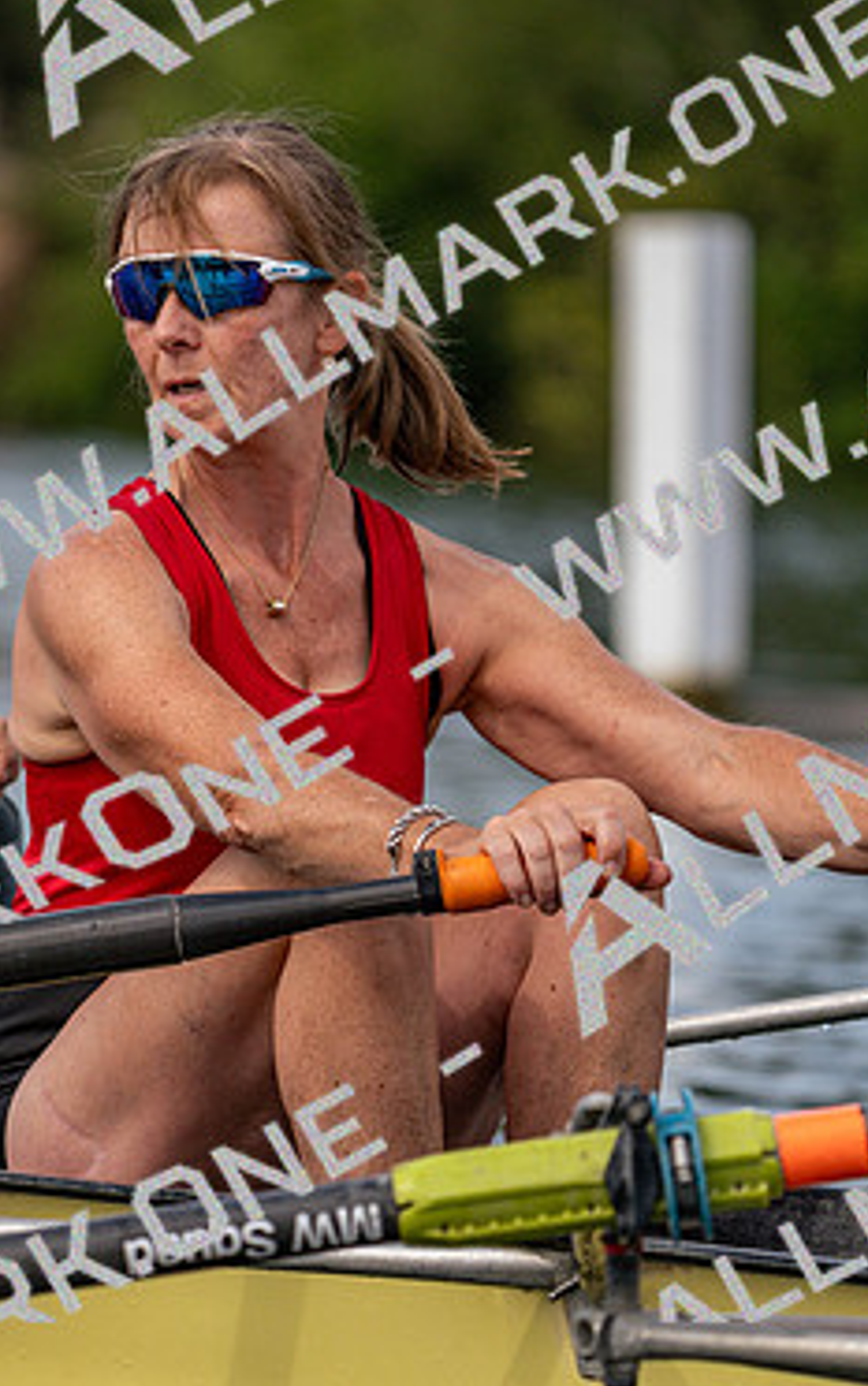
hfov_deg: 3.0
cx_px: 242
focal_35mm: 440
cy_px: 684
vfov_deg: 4.8
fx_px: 16628
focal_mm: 277
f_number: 5.6
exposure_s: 1/1600
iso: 320
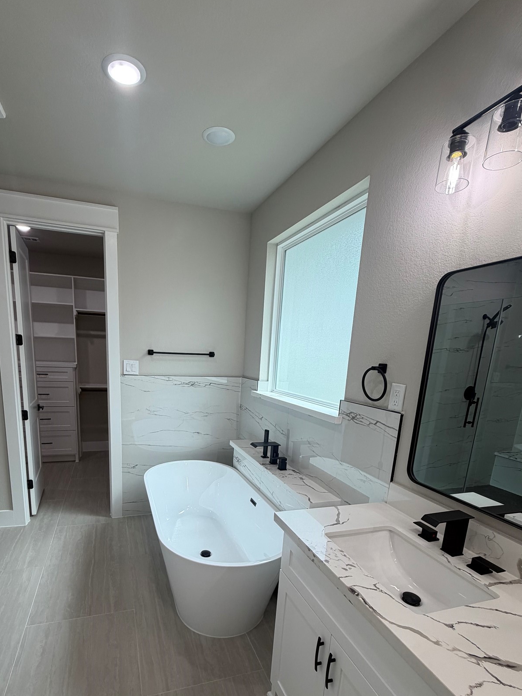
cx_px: 220
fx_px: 362
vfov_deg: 86.1
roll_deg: -2.1
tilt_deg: -12.5
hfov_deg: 71.1
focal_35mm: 18
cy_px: 434
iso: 80
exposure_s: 1/120
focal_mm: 2.22
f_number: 2.2
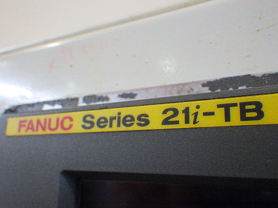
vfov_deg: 41.8
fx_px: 273
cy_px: 104
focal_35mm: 34
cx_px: 139
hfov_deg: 54.0
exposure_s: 1/50
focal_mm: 6.1
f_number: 3.8
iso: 800
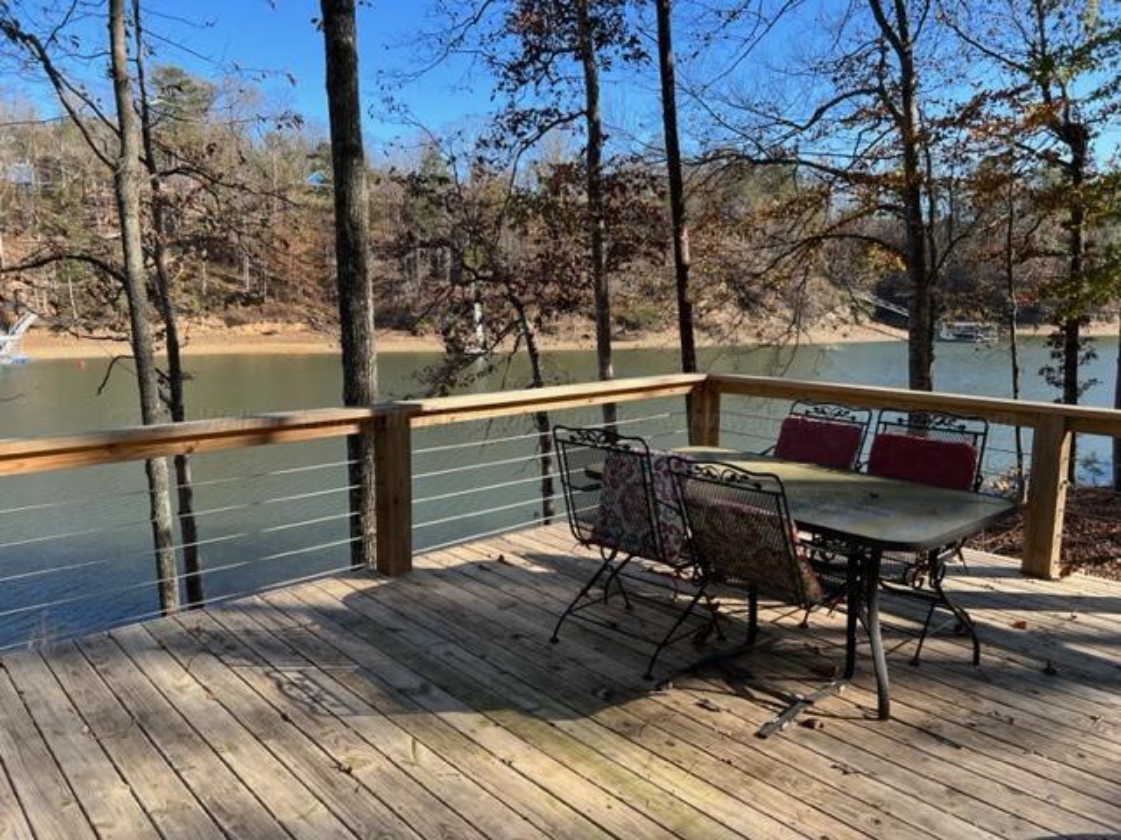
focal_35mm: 26
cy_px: 420
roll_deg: +0.3
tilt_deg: -9.0
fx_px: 842
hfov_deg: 67.3
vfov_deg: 53.1
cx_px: 560
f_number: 1.5
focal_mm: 5.7
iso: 50
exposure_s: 1/1183
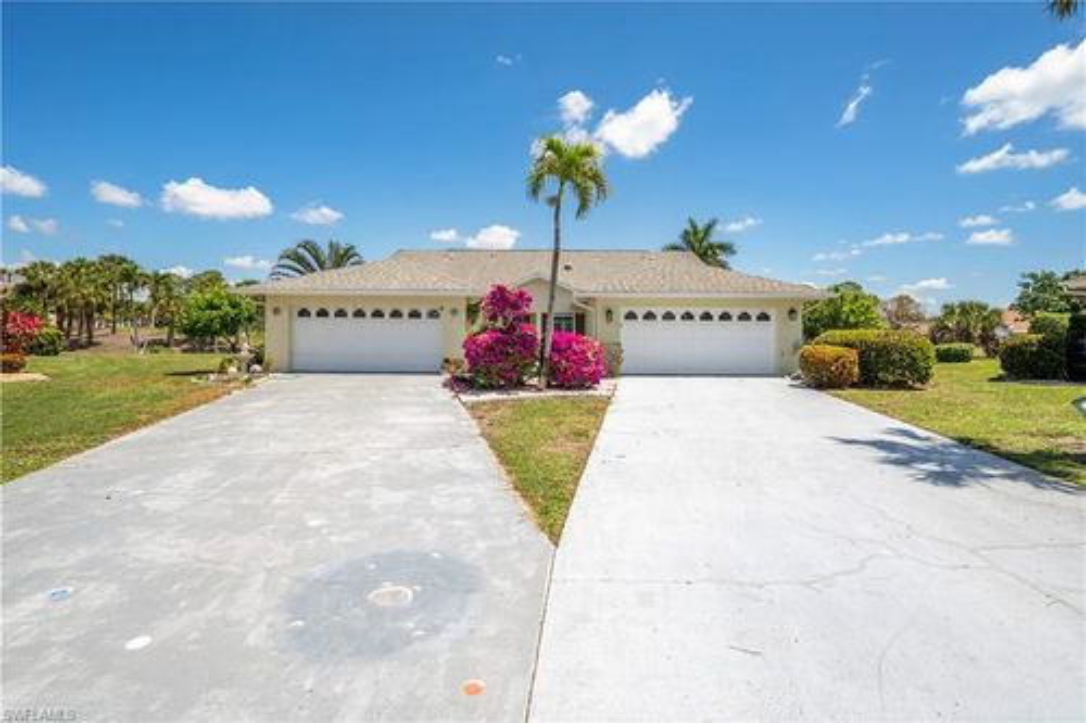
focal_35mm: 16
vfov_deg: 72.0
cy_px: 362
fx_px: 498
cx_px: 543
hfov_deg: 95.0
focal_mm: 16.5
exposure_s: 1/400
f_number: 8
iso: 100
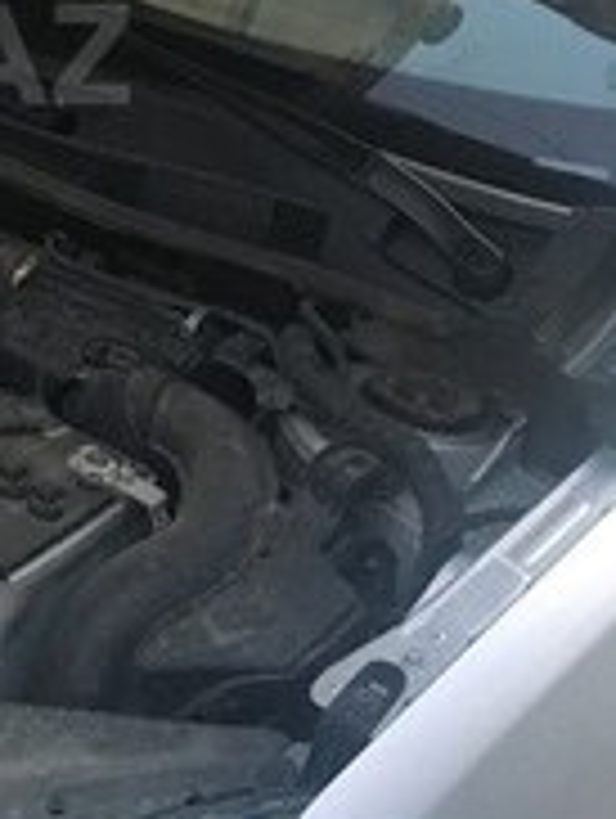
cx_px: -216
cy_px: 54
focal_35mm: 79
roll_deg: -0.7
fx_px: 1870
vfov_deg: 23.9
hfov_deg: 17.4
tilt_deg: -23.4
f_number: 2.2
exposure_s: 1/17
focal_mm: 4.15
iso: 200
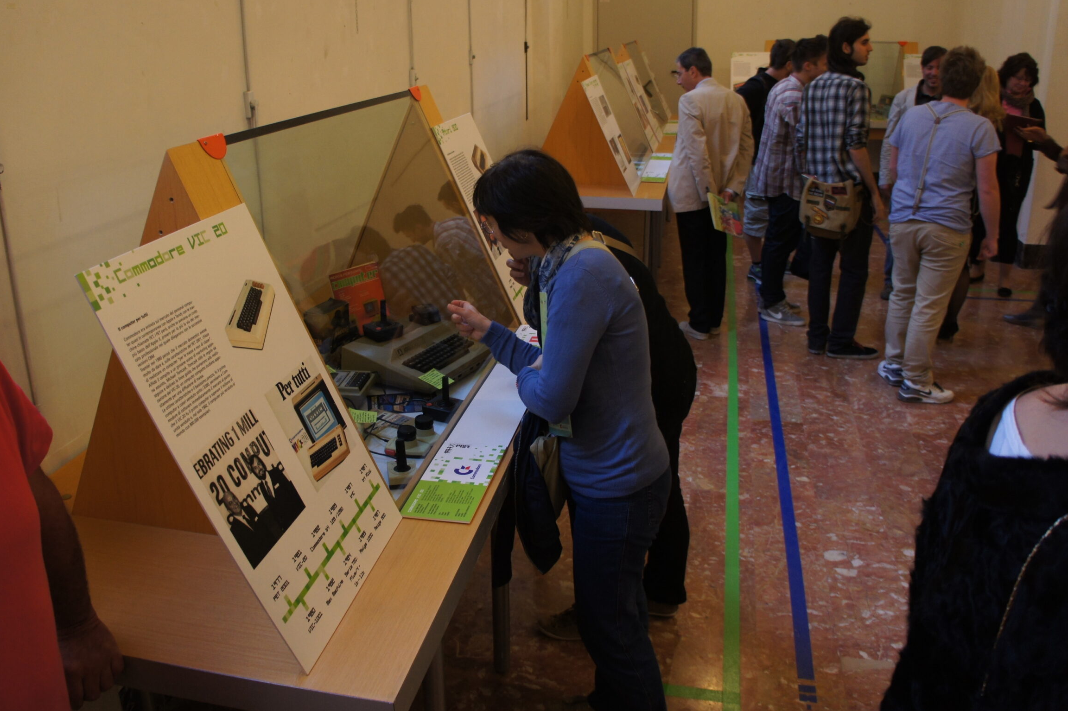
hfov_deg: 61.9
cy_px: 325
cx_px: 496
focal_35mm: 30
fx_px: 890
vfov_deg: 43.5
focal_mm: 18
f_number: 3.5
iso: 800
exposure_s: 1/30
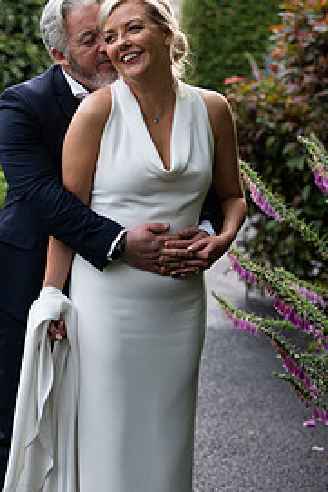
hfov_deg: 14.0
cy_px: 278
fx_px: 1338
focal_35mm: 98
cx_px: 112
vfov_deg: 20.8
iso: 320
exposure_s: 1/200
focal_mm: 59
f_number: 2.8
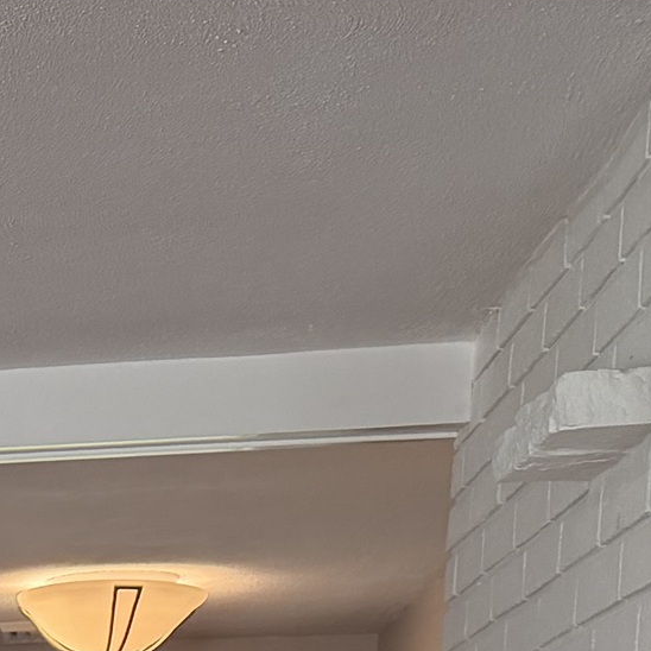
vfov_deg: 12.8
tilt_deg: -7.3
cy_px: 1308
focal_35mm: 119
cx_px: -799
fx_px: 2532
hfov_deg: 12.3
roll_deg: +0.5
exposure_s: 1/221
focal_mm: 6.76
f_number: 1.78
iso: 200
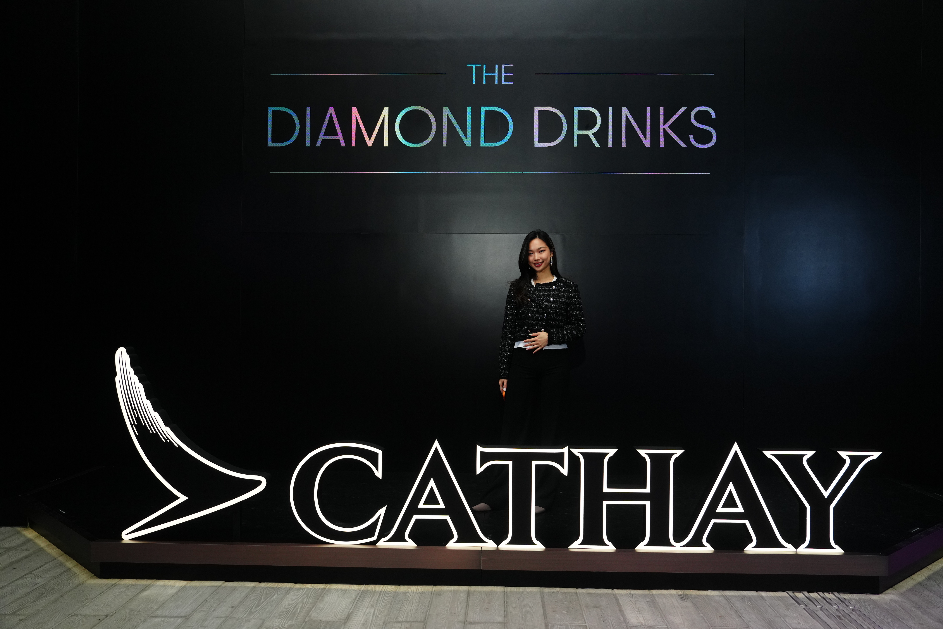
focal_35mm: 30
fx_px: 786
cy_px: 314
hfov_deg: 61.9
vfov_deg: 43.6
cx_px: 472
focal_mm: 30
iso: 1600
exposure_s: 1/200
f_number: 4.5
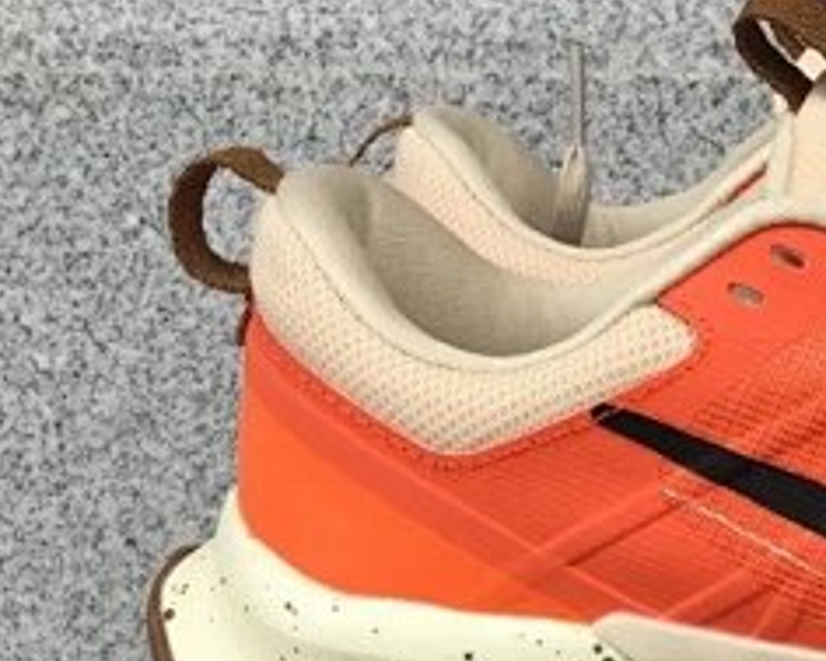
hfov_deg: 21.6
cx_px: 994
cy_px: 734
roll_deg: +0.3
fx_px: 2005
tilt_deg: -19.9
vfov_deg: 18.0
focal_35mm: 82
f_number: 2.4
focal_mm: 3.3
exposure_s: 1/365
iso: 25
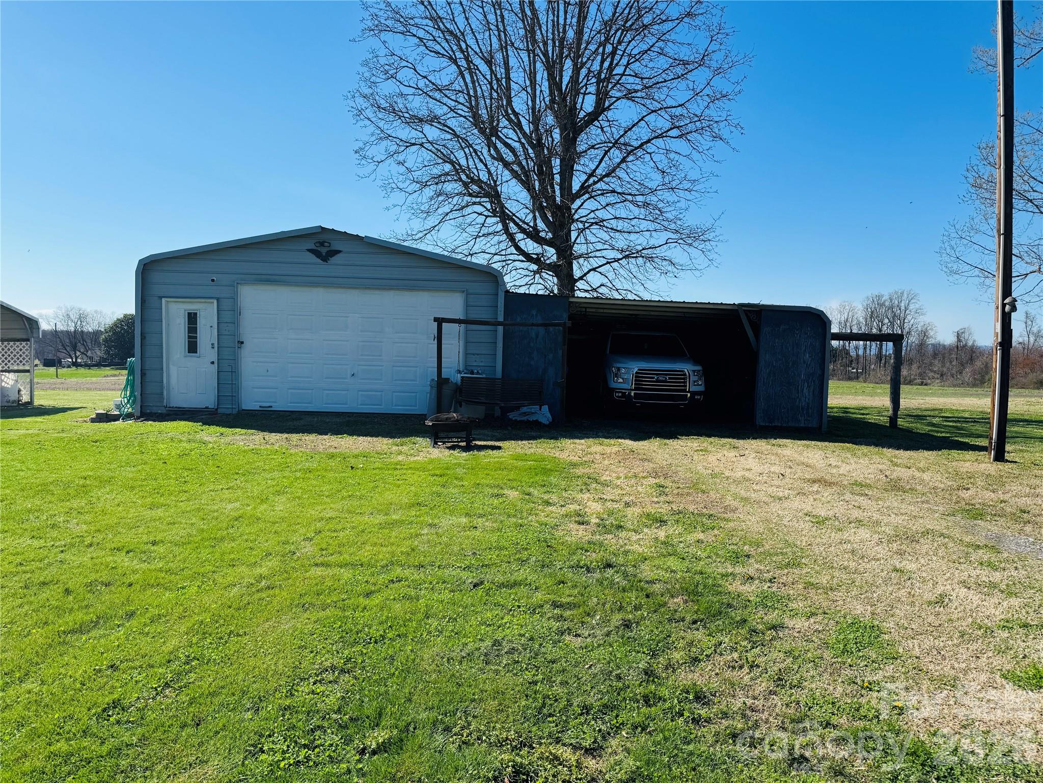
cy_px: 392
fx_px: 723
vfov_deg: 56.8
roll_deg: -1.1
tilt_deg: -4.7
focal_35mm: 24
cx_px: 522
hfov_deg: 71.6
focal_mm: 6.76
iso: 80
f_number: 1.78
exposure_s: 1/4310
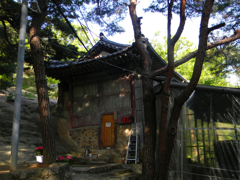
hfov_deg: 51.4
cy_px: 90
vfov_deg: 39.7
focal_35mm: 36
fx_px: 250
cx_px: 120
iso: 80
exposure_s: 1/84.8
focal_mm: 6.4
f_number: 3.7
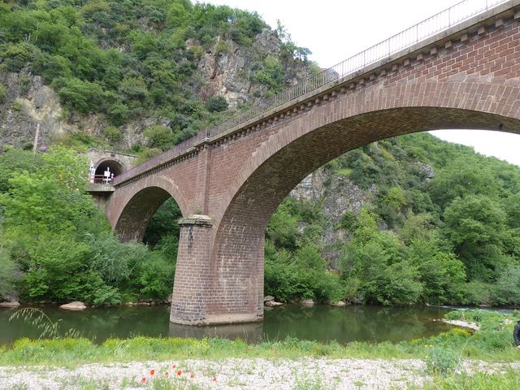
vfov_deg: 54.9
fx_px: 376
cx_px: 260
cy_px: 195
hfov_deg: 69.4
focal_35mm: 25
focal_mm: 4.5
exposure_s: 1/200
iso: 100
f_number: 4
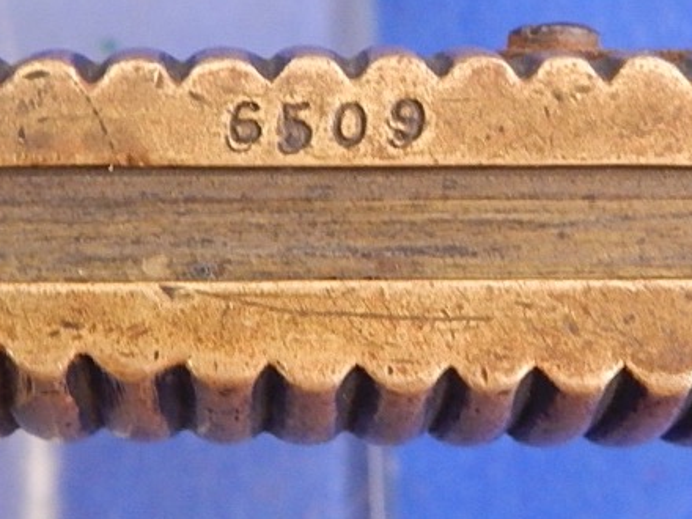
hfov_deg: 19.8
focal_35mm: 99
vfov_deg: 14.9
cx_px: 377
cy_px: 110
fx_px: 1979
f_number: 3.3
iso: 400
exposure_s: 1/10
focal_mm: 6.1
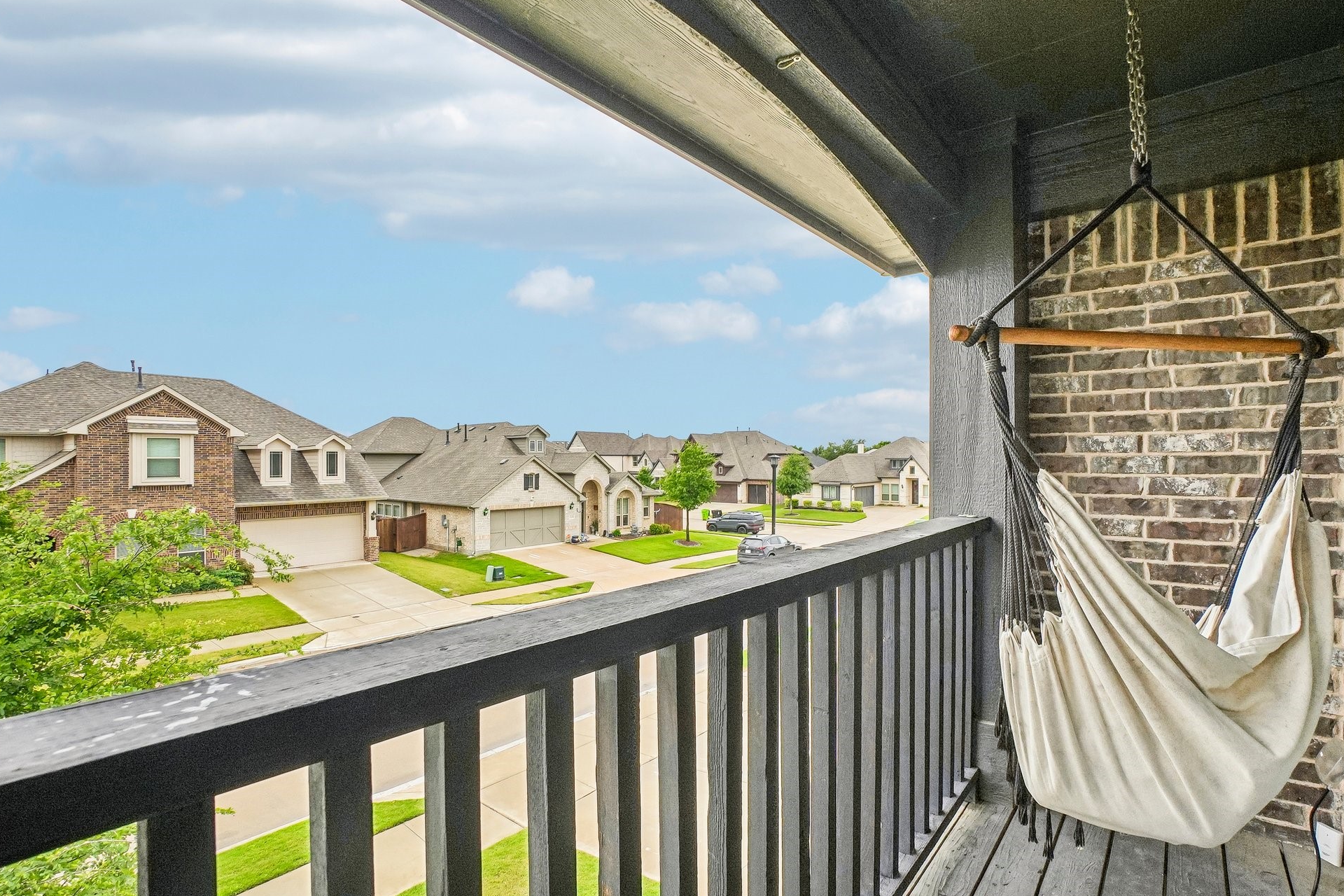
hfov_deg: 96.7
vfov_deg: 73.7
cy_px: 464
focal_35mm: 16
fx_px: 597
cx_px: 707
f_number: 8
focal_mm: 10
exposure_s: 1/320
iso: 400
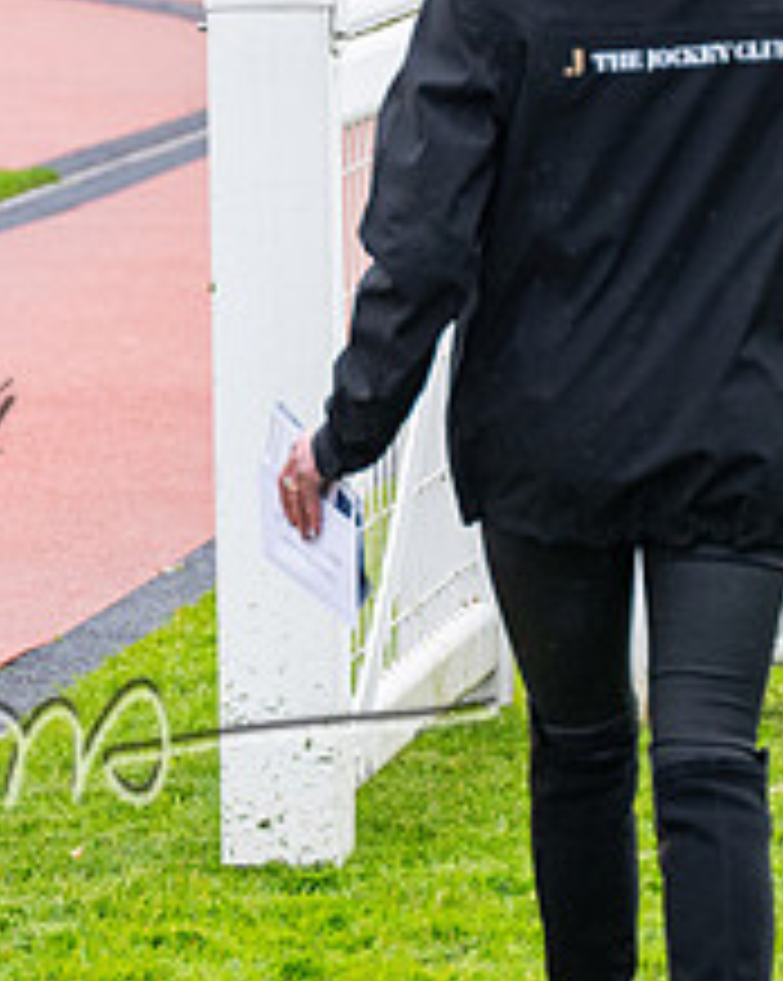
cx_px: -464
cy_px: 180
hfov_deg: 4.2
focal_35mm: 367
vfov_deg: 5.3
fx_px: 10646
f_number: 4
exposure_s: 1/1600
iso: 800
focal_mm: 98
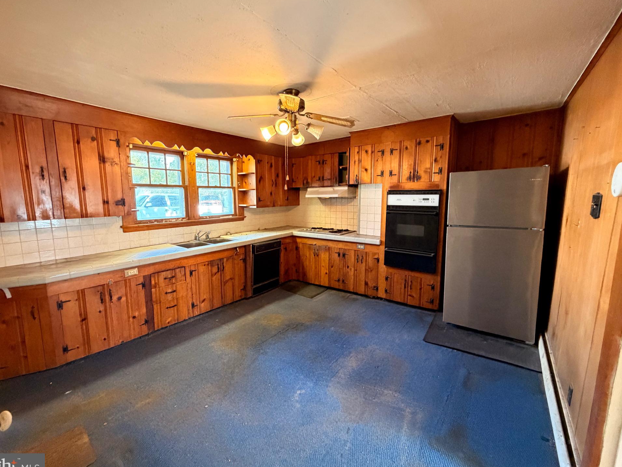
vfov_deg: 81.8
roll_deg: +0.9
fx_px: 270
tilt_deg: -6.5
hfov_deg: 98.1
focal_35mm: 15
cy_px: 230
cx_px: 297
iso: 640
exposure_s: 1/60
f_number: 2.2
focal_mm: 2.22
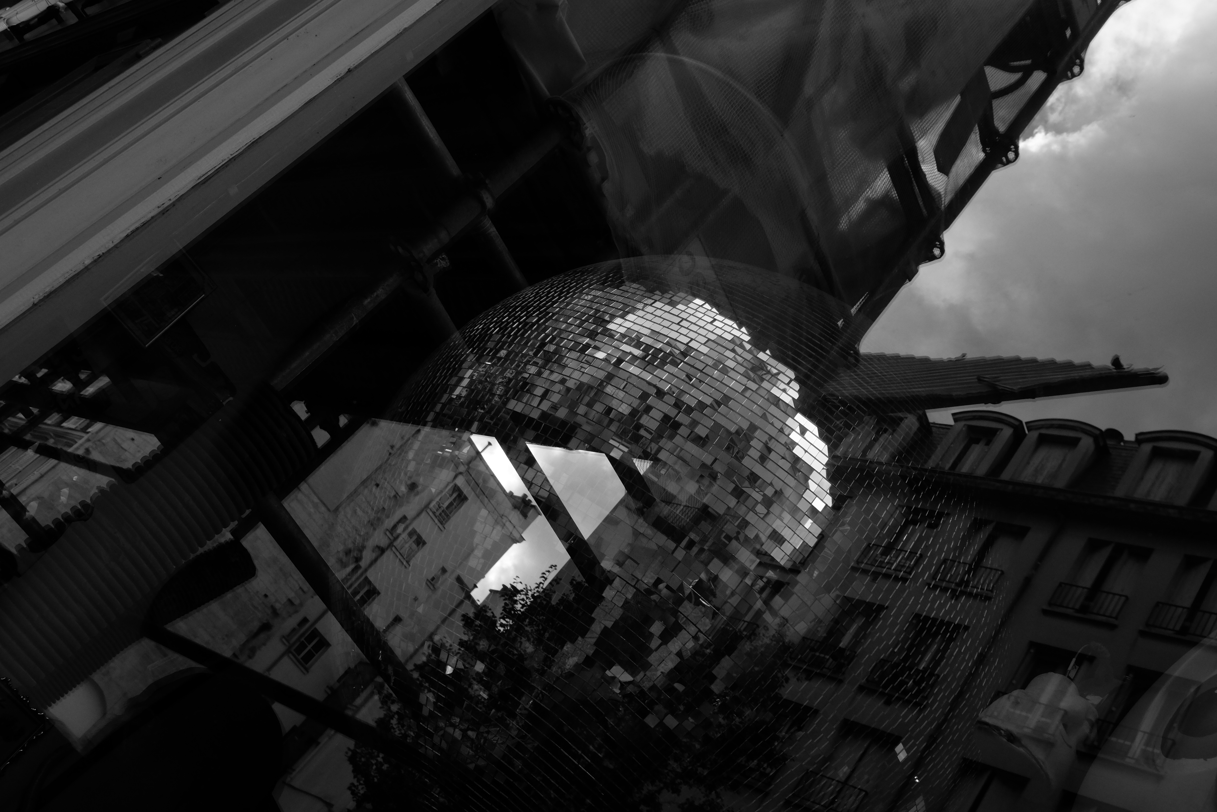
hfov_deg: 54.4
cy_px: 406
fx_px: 1183
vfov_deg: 37.9
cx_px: 608
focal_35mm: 35
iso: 1000
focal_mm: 23.3
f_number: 13
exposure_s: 1/180
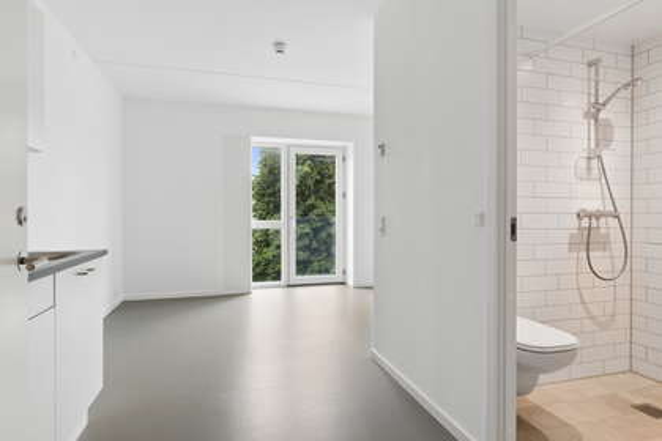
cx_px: 331
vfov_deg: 63.2
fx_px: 359
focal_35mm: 20
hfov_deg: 85.4
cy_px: 220
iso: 200
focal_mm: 13
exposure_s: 1/25
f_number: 8
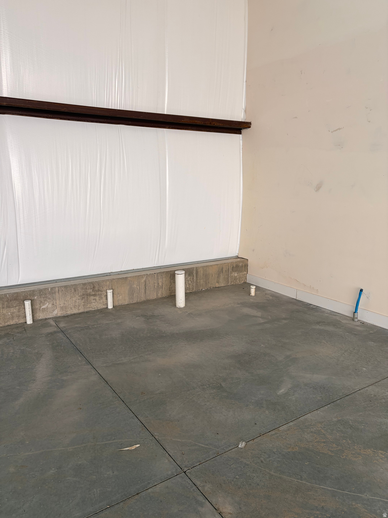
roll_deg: -0.8
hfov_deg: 53.1
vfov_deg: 67.3
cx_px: 194
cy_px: 259
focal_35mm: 26
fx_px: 389
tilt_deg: -11.5
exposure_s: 1/227
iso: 40
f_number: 1.6
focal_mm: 5.96
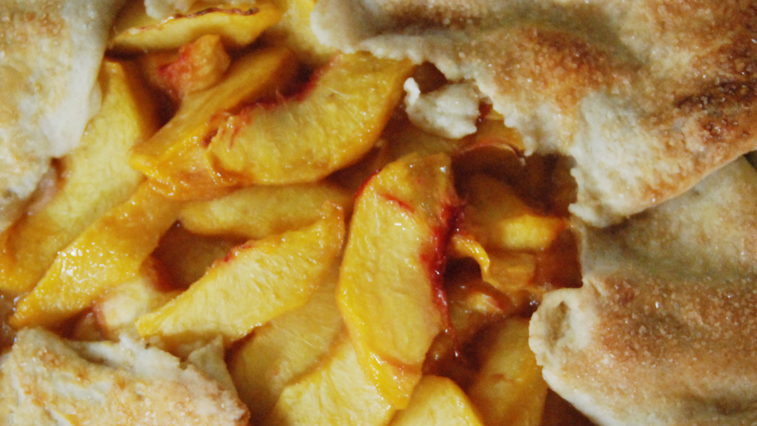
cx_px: 358
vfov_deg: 9.5
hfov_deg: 16.9
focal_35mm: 127
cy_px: 342
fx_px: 2549
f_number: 4.8
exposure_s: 1/60
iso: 1600
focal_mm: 52
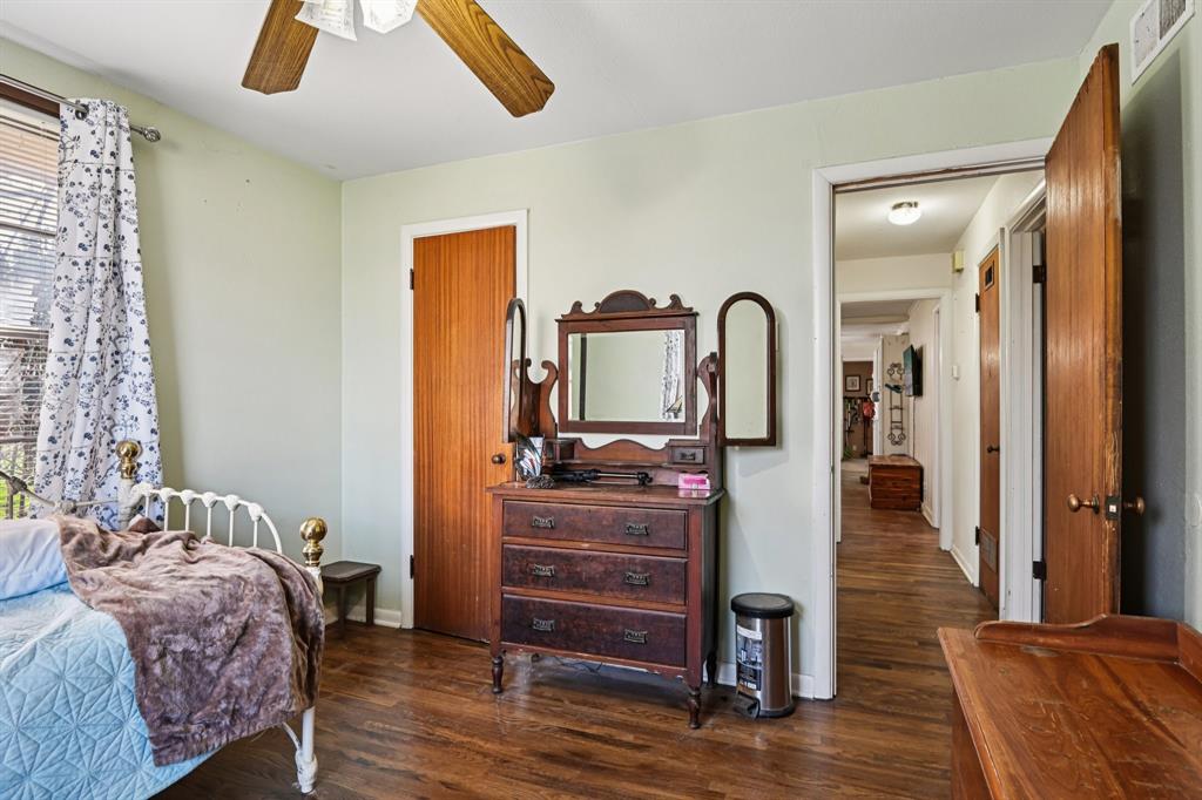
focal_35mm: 18
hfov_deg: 90.0
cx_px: 601
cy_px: 400
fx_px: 601
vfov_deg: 67.3
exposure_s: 1/8
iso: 400
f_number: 8
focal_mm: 18
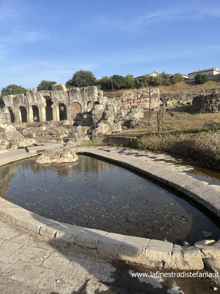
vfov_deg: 67.3
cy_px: 147
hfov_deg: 53.1
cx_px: 110
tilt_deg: -7.1
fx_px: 220
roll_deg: +2.5
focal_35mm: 26
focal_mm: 5.1
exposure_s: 1/2179
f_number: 1.6
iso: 50
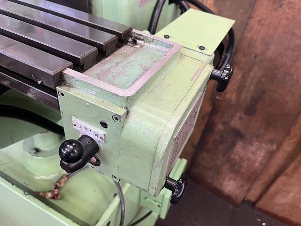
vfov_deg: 53.1
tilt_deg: -40.5
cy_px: 113
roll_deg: -8.3
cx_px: 150
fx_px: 226
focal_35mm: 26
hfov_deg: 67.3
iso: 200
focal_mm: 5.1
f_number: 1.6
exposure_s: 1/60
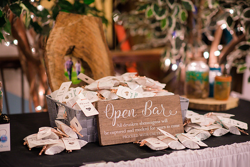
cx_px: 125
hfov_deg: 23.9
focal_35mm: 85
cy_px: 84
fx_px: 590
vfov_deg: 16.1
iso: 400
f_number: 2
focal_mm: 85
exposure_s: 1/100
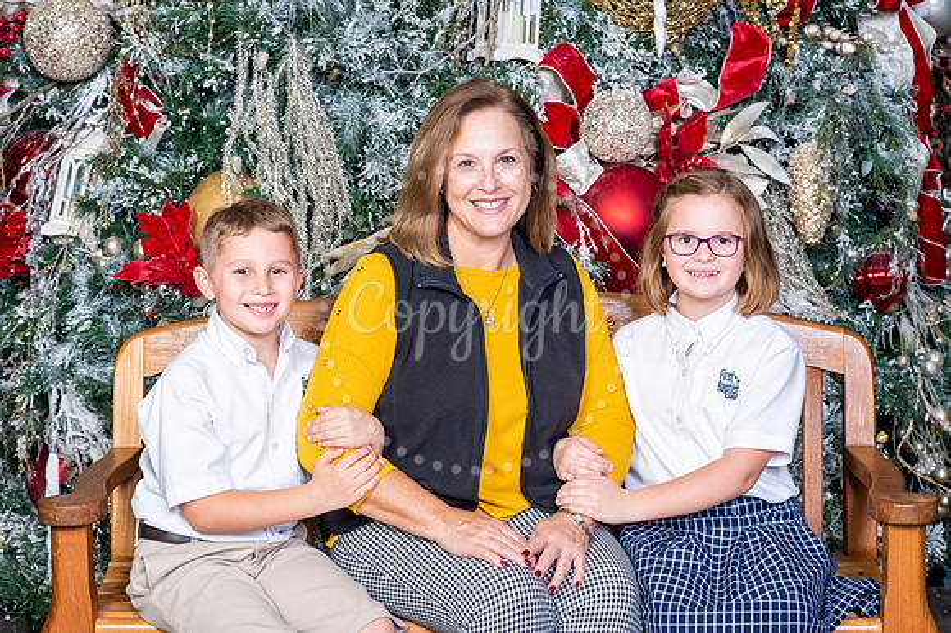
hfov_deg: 23.9
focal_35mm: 85
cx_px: 476
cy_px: 316
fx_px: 2244
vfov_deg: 16.1
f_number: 8
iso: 400
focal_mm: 85
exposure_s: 1/125
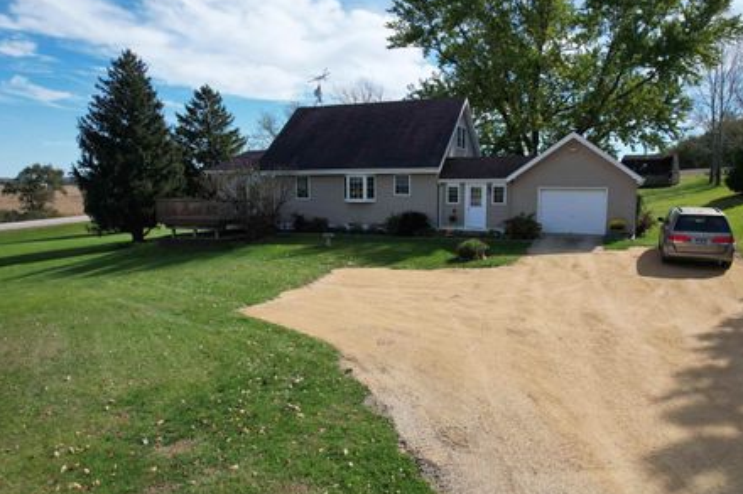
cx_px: 388
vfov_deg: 51.2
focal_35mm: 25
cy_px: 254
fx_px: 516
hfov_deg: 71.5
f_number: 2.8
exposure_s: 1/2000
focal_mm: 8.38
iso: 120
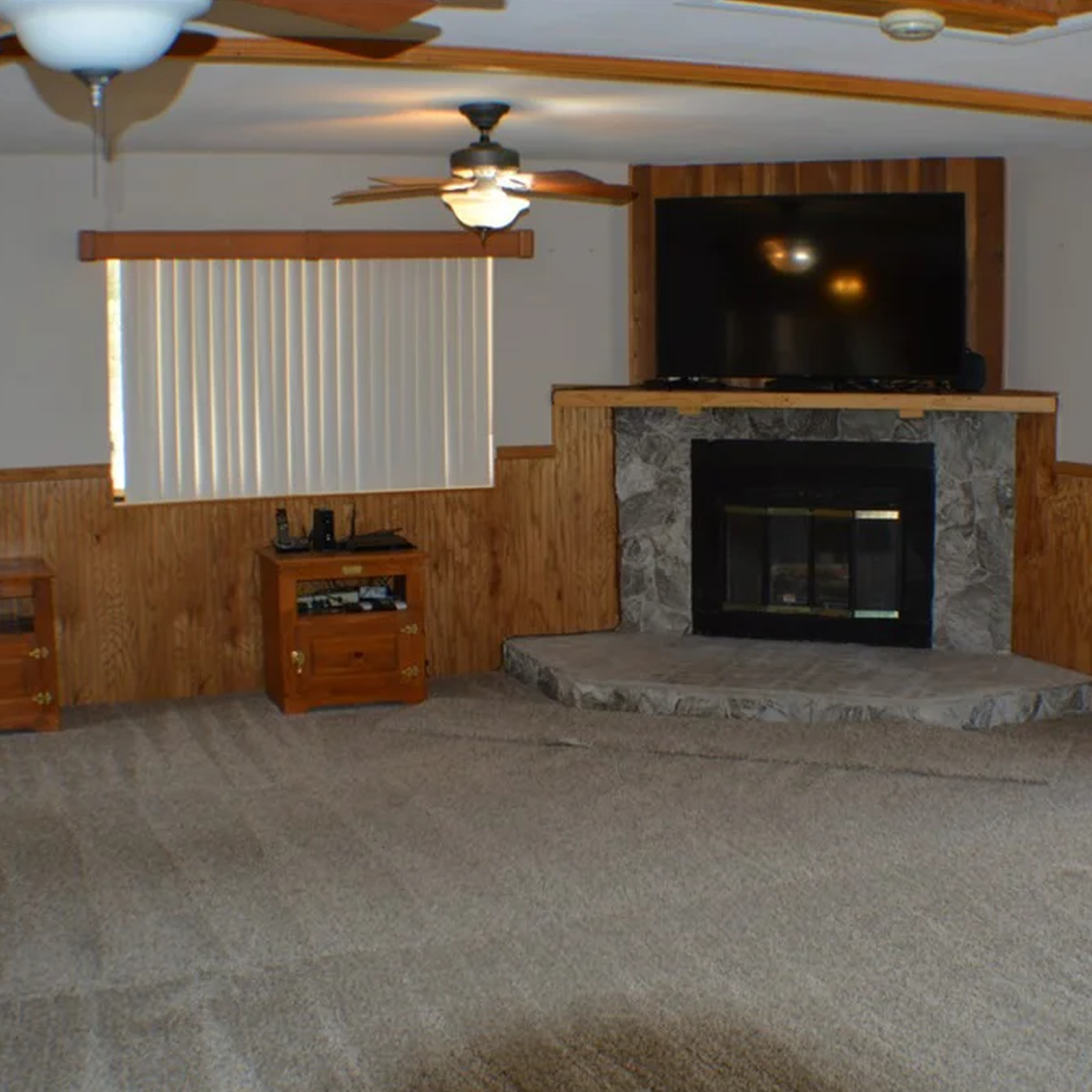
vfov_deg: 26.1
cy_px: 551
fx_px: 2356
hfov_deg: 26.1
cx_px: 627
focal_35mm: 66
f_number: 5
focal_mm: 34
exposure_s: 1/60
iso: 560
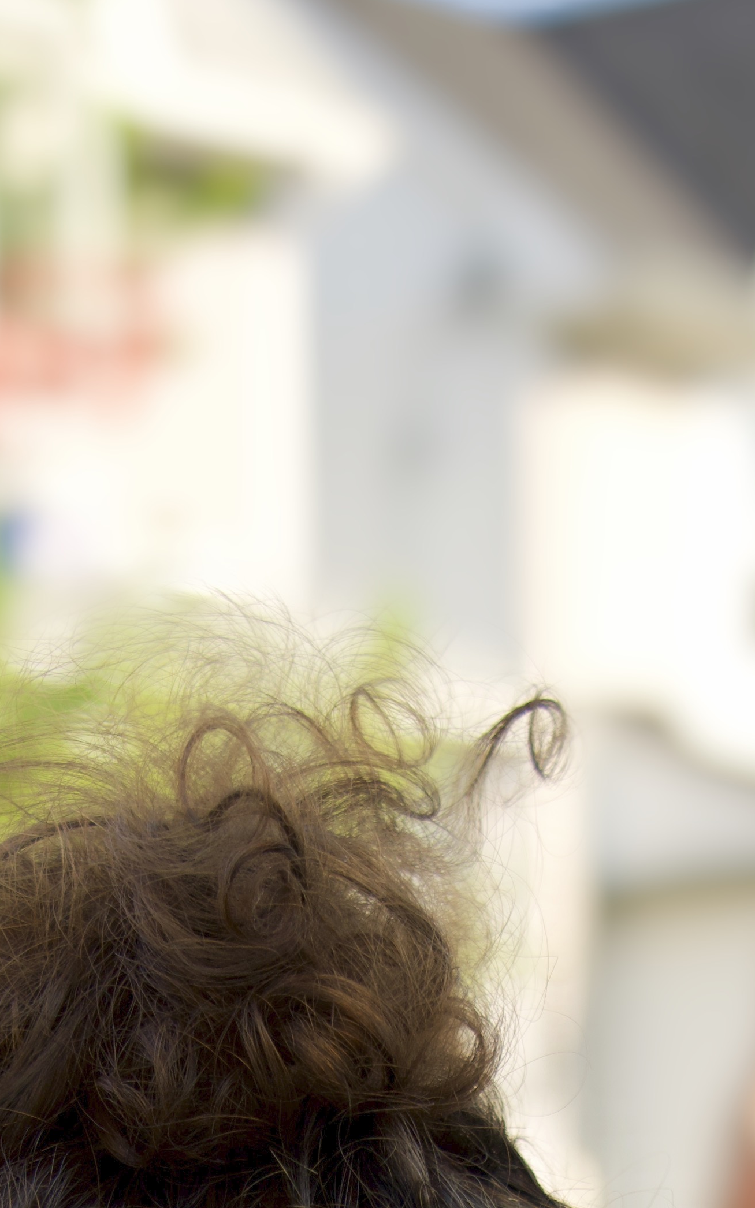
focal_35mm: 155
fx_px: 5104
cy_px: 2035
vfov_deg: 12.5
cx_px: 431
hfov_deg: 8.5
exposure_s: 1/125
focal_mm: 40
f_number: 4
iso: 100
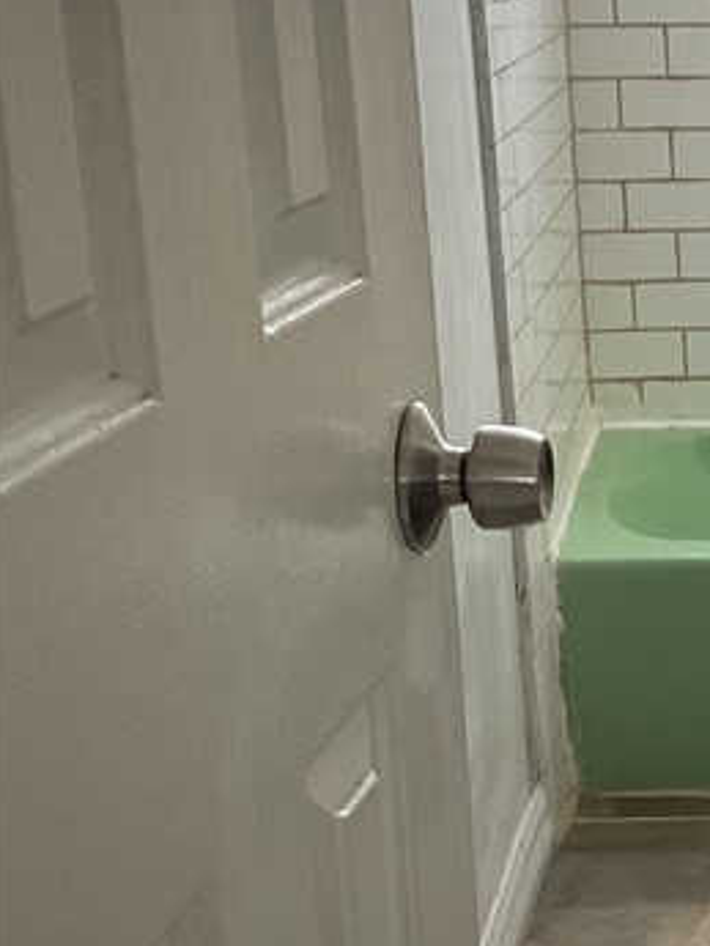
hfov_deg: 15.9
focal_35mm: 86
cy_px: 540
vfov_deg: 22.7
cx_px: 1042
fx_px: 2350
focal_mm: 3
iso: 125
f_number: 1.8
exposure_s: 1/60
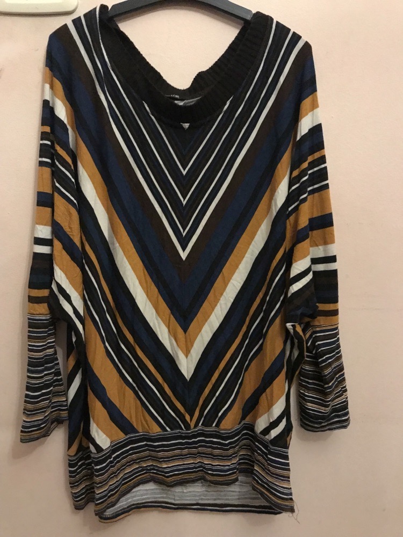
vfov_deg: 63.4
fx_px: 435
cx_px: 202
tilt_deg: -7.6
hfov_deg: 49.7
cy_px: 268
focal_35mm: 28
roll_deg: -0.2
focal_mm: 3.99
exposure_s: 1/5
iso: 100
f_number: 1.8
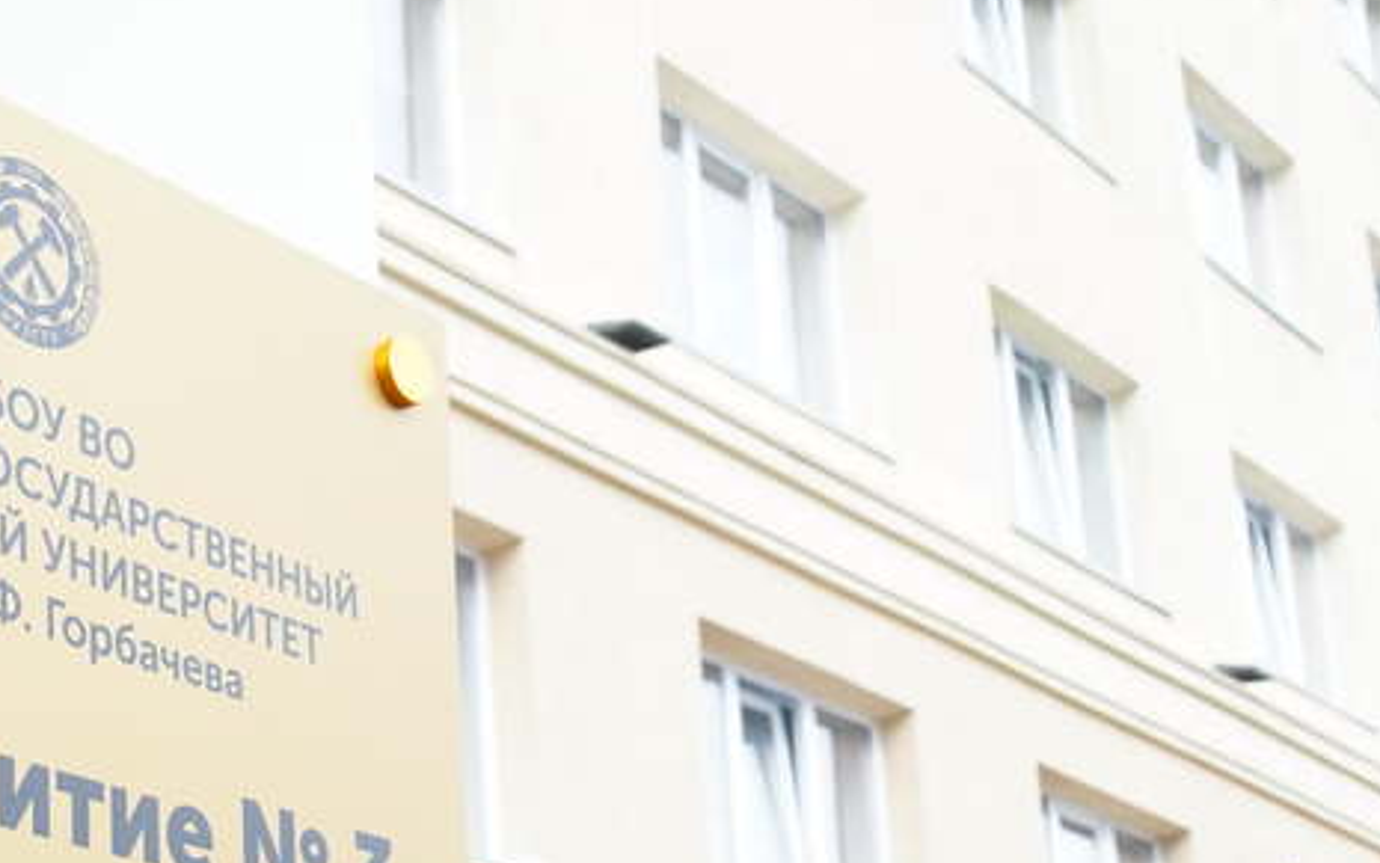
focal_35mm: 82
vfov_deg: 15.8
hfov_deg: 25.2
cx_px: 706
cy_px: 695
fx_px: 3085
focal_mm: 36
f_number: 14
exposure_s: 1/400
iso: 4000
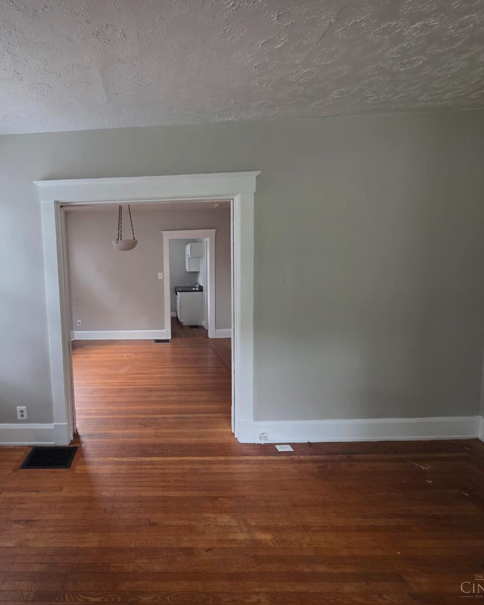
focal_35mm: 17
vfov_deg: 89.6
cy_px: 302
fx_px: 304
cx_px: 138
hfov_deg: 73.1
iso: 160
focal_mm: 2.2
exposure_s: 1/60
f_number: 1.9
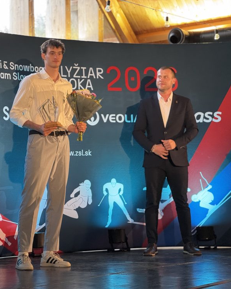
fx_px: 863
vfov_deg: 19.0
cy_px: 145
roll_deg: +1.3
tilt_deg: +3.5
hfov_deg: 15.2
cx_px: 67
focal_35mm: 101
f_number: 2.8
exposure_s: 1/50
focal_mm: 9
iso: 200
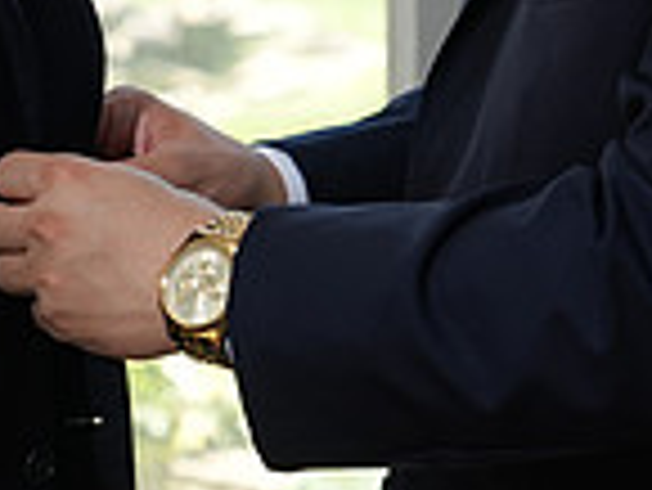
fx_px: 4355
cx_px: 315
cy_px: -321
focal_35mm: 231
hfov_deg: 8.6
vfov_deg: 6.3
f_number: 4
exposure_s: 1/200
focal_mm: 60
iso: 250
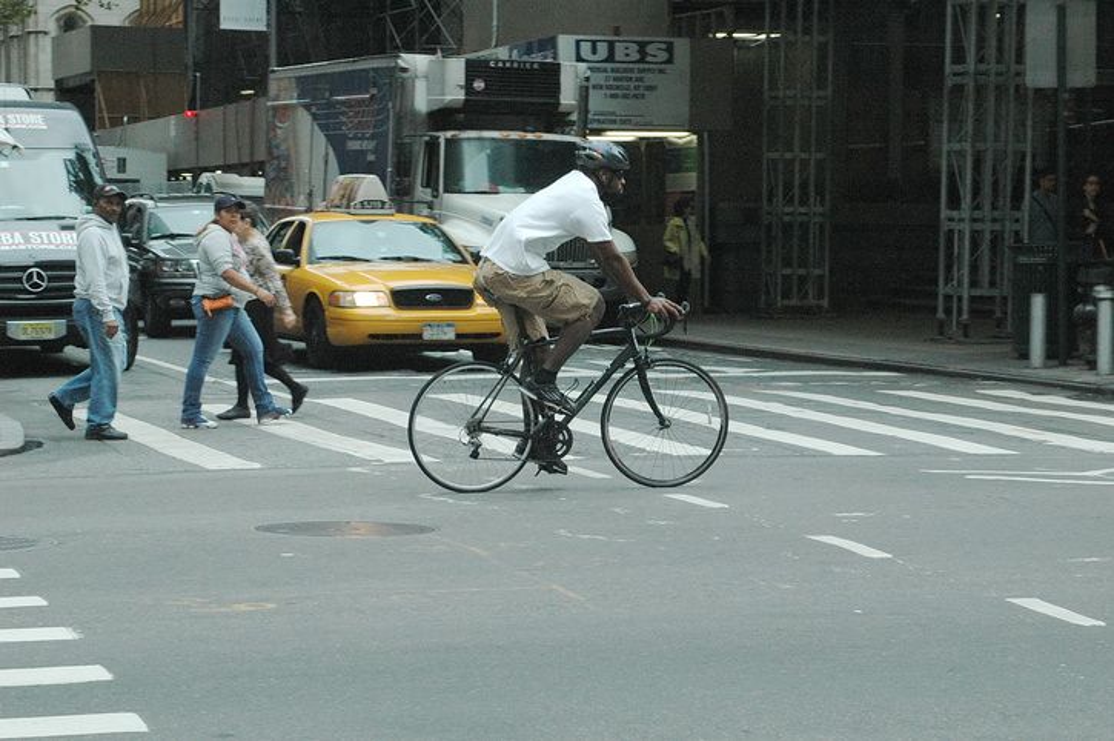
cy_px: 370
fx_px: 3153
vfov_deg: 13.4
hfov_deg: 20.0
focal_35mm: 102
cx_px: 557
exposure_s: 1/320
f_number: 9
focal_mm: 68
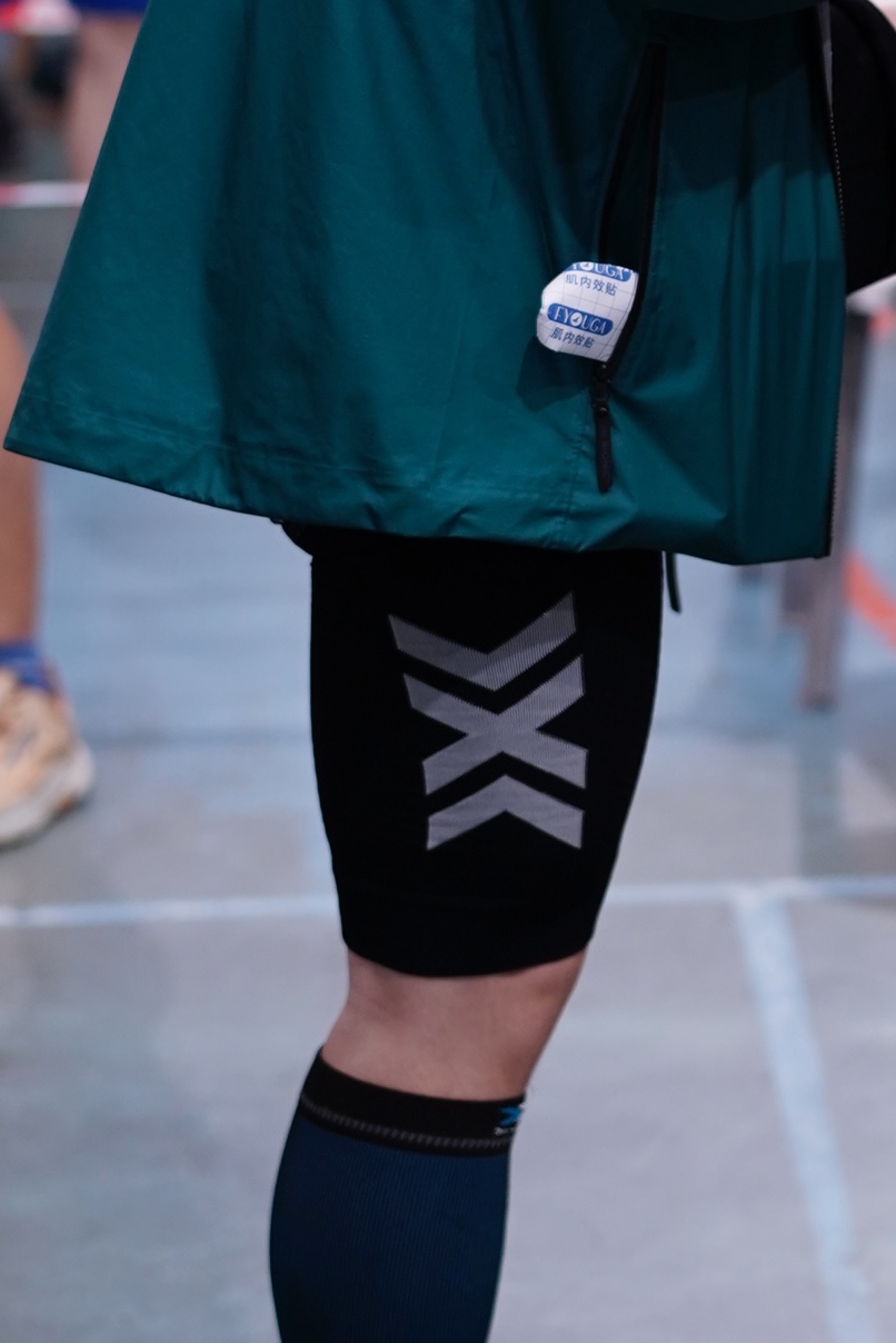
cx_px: 1104
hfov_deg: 8.7
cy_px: 39
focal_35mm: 156
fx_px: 5820
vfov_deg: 13.0
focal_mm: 55
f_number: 2.5
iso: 500
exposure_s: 1/60
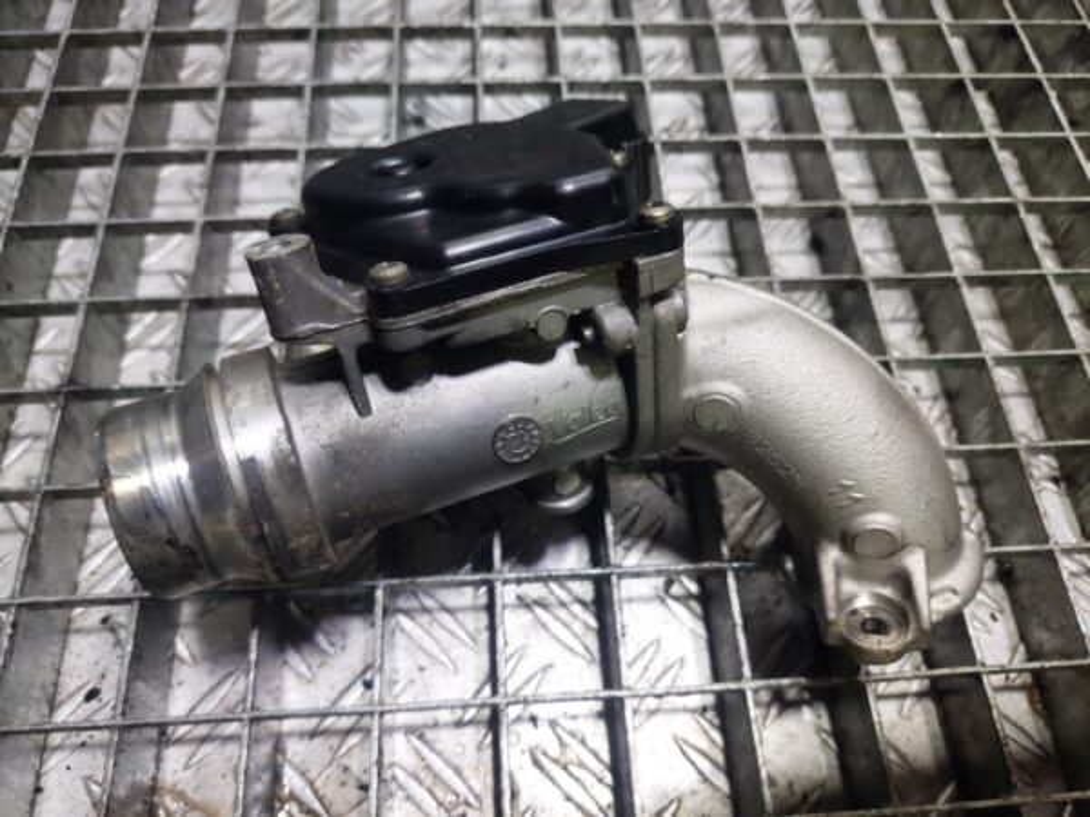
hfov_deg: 69.4
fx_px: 787
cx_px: 545
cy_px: 408
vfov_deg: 54.9
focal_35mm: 25
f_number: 1.8
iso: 160
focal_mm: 5.23
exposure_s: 1/50
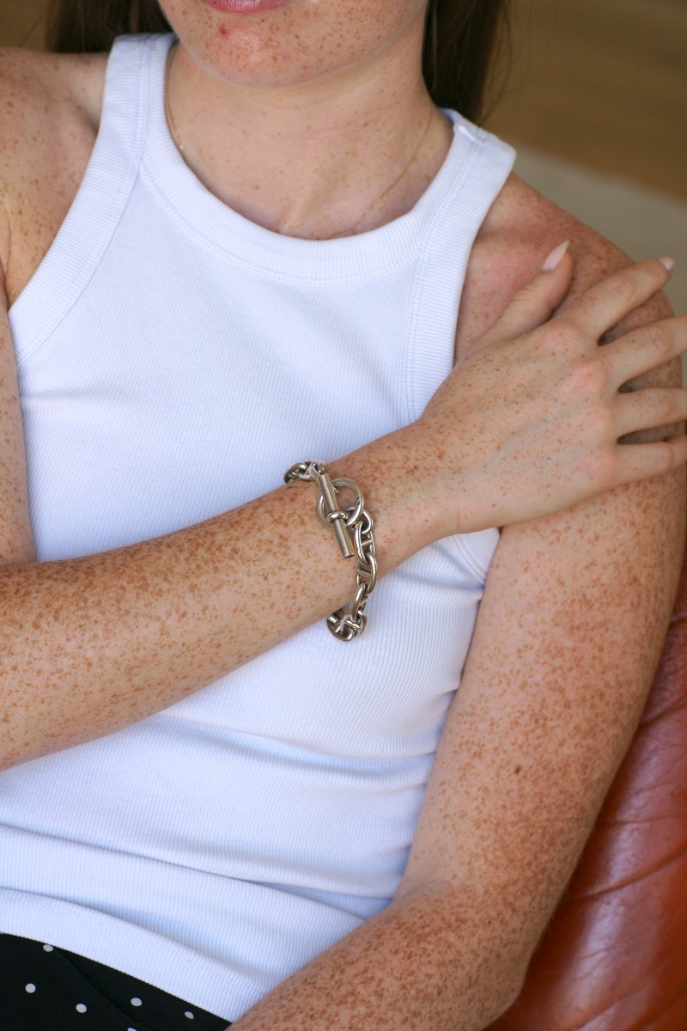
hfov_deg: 13.0
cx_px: 344
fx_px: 3005
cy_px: 516
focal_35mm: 105
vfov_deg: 19.5
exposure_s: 1/160
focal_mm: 70
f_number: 4.5
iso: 200
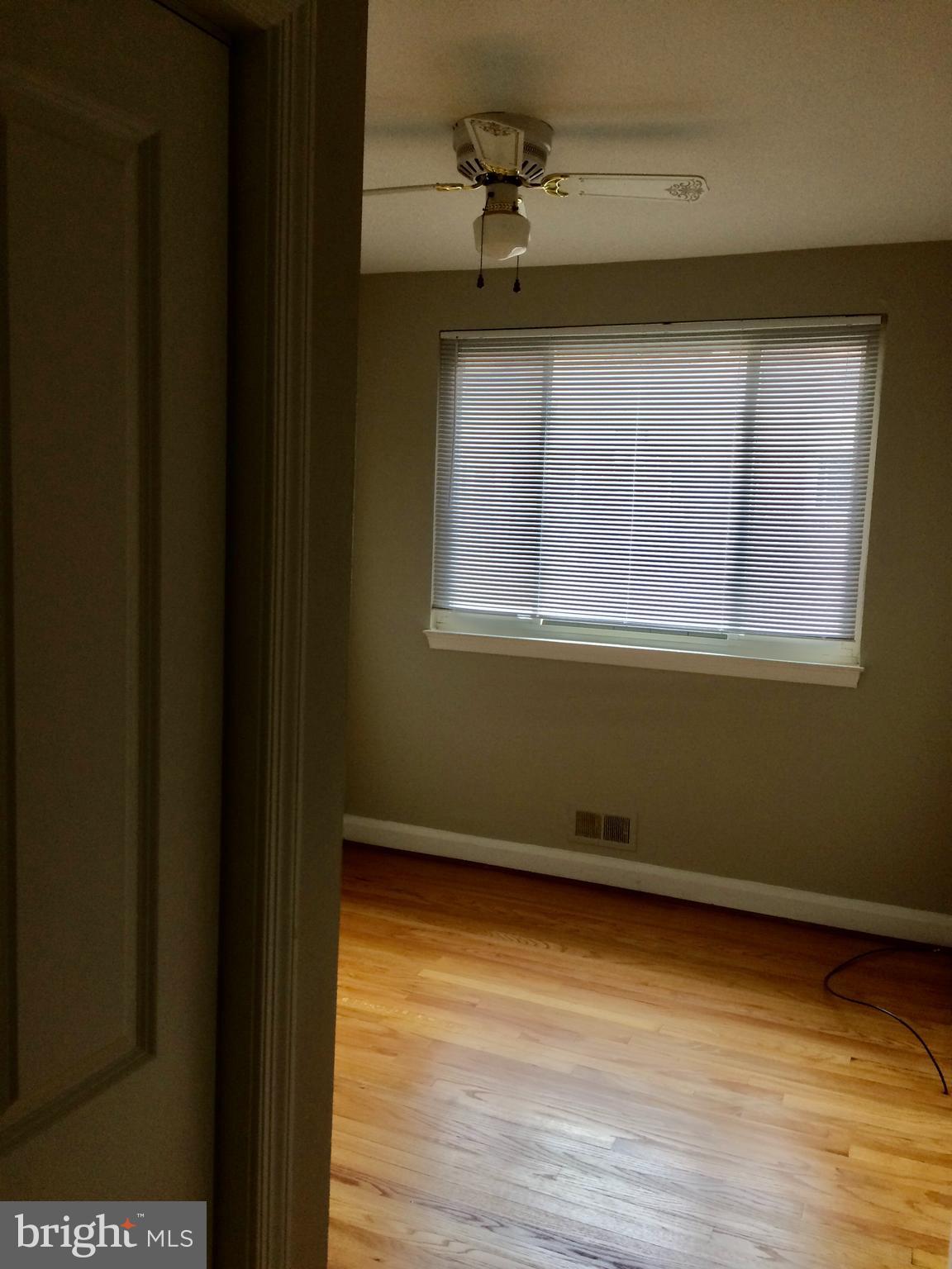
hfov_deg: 48.2
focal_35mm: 29
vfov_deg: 61.7
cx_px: 476
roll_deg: -1.3
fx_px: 1063
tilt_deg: -5.8
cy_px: 634
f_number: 2.2
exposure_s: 1/40
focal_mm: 4.15
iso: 40
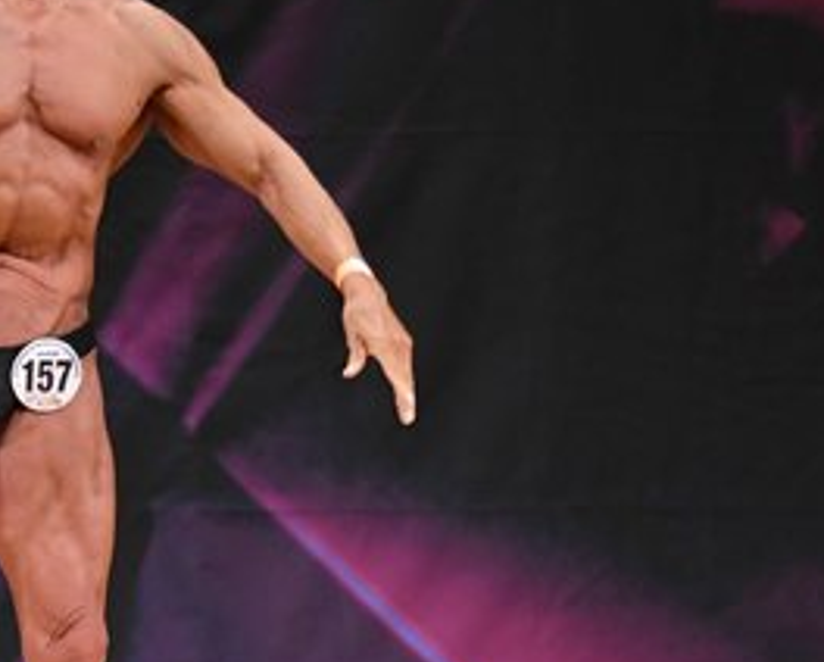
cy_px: 312
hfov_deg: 2.9
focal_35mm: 660
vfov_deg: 2.4
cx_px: -95
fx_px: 16119
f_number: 5.6
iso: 3200
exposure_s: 1/400
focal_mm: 160
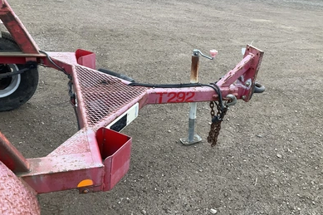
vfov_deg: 42.3
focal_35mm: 31
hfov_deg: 60.3
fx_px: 278
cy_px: 109
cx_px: 164
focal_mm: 3
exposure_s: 1/122
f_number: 1.8
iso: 40
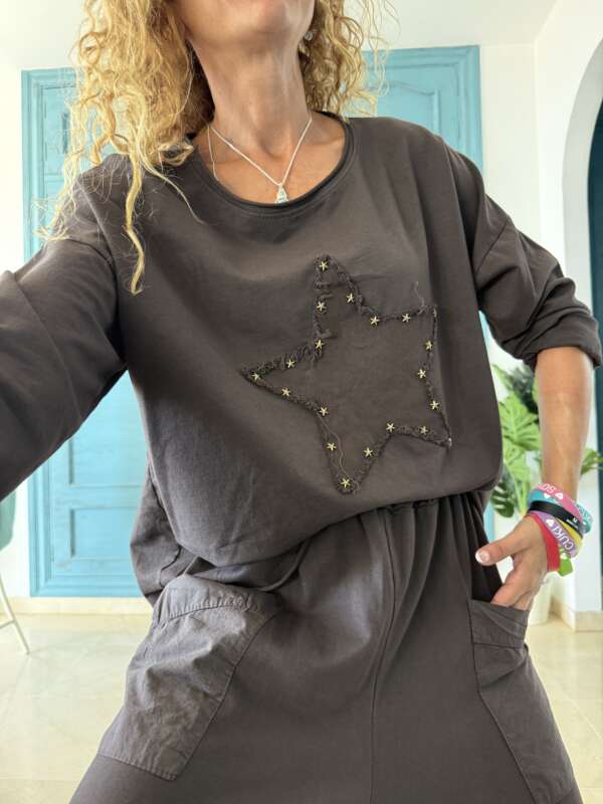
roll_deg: +0.7
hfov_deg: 56.8
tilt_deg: +1.3
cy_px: 402
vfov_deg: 71.6
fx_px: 557
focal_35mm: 24
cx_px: 302
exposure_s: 1/60
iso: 320
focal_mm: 6.76
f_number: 1.78
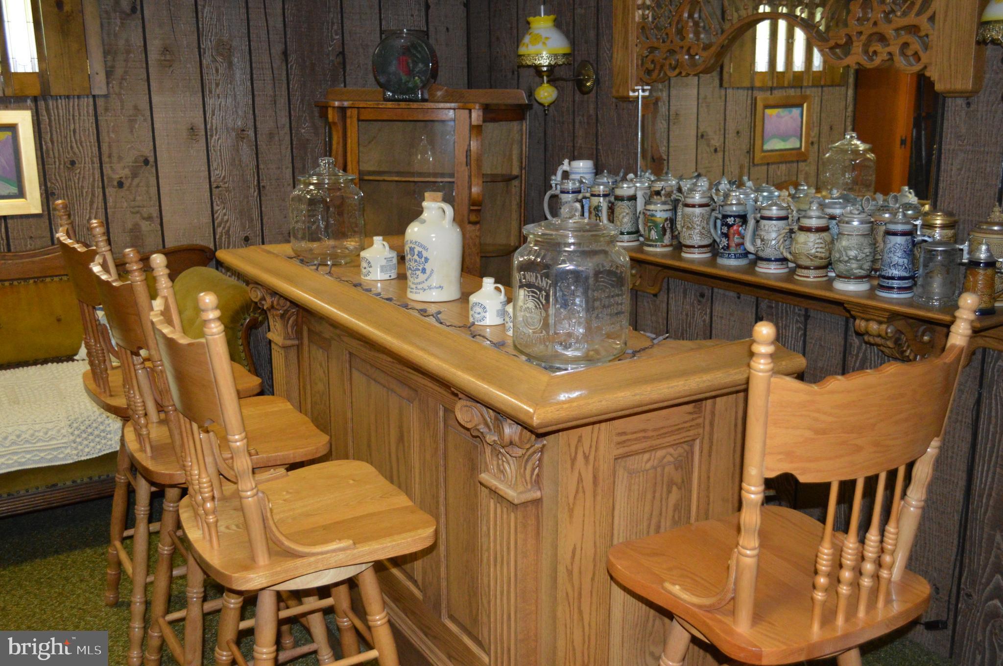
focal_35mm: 33
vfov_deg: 39.9
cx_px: 502
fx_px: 918
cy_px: 333
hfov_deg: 57.3
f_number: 4
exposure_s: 1/60
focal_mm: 22
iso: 2500
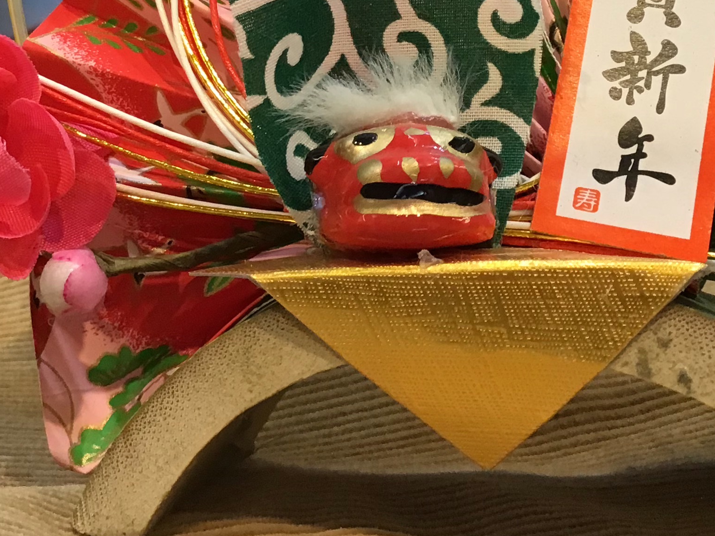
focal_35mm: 66
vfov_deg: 21.9
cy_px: 91
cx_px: 304
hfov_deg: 29.3
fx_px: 1363
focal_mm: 3.3
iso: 100
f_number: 2.4
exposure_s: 1/30
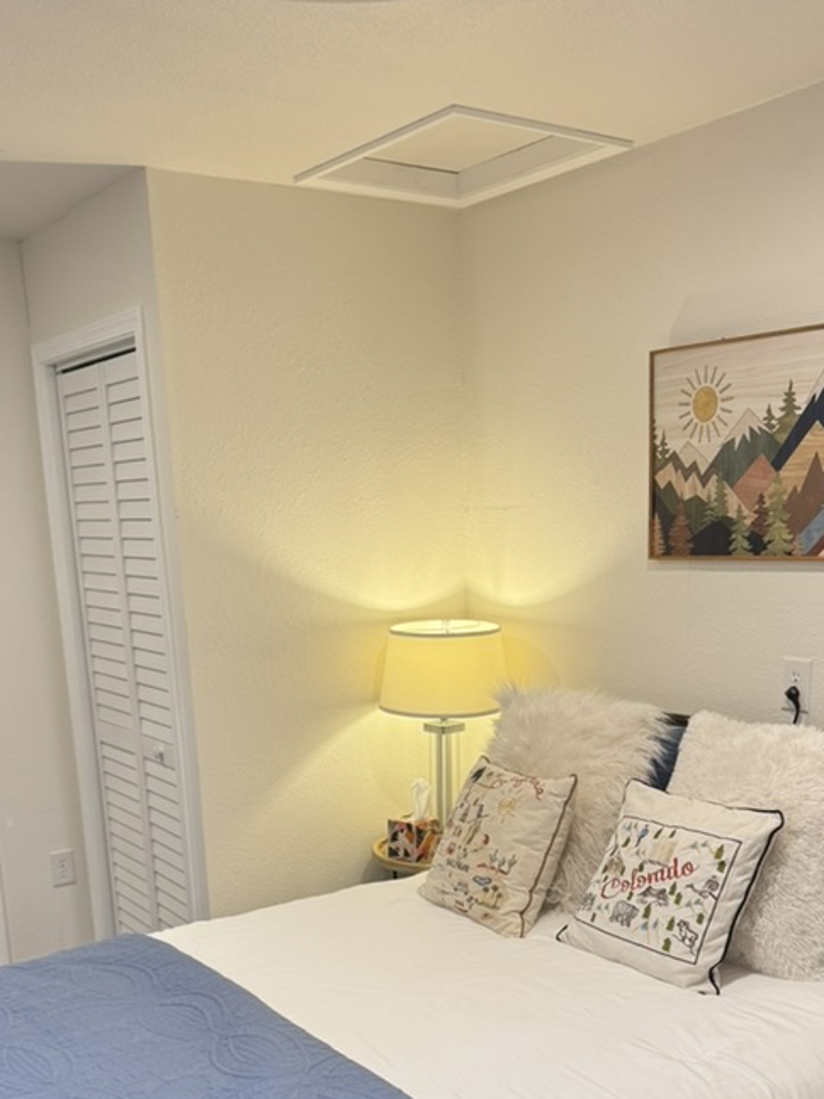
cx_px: 428
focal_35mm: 38
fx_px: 1206
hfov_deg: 37.7
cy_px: 817
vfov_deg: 47.3
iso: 160
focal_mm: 6.76
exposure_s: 1/60
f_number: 1.78
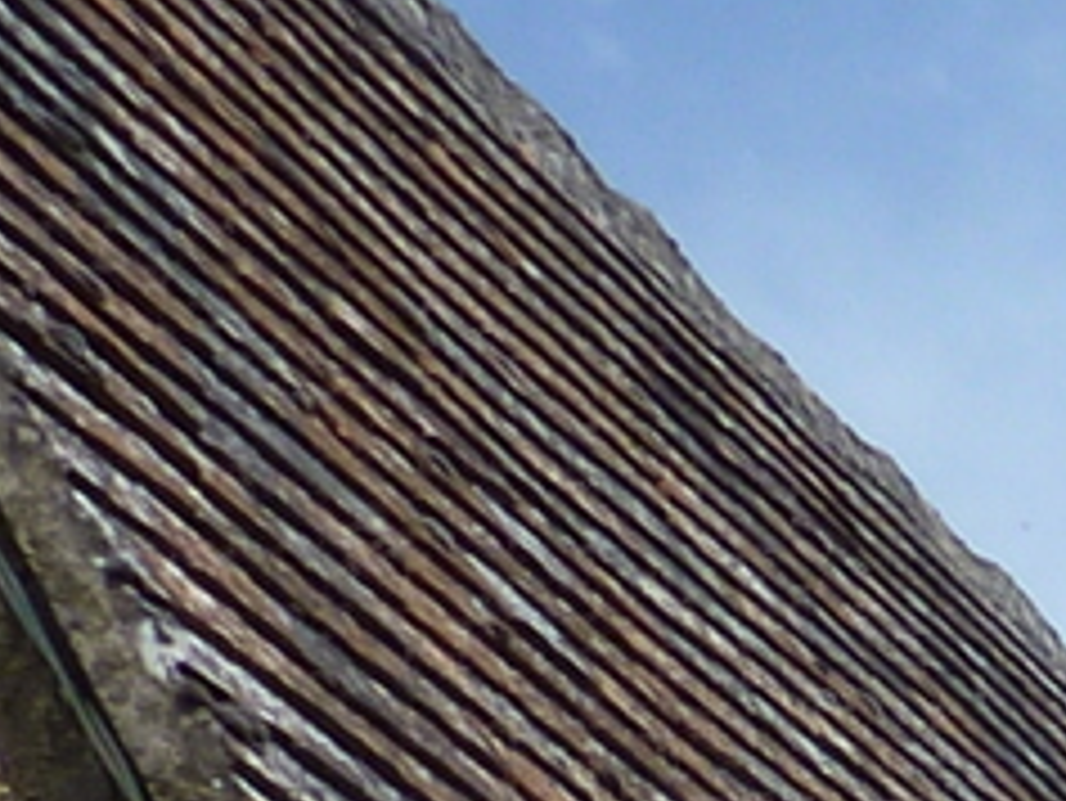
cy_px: 2547
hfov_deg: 8.9
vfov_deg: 7.5
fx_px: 5207
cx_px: 3472
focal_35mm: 169
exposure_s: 1/500
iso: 80
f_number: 5
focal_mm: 4.1
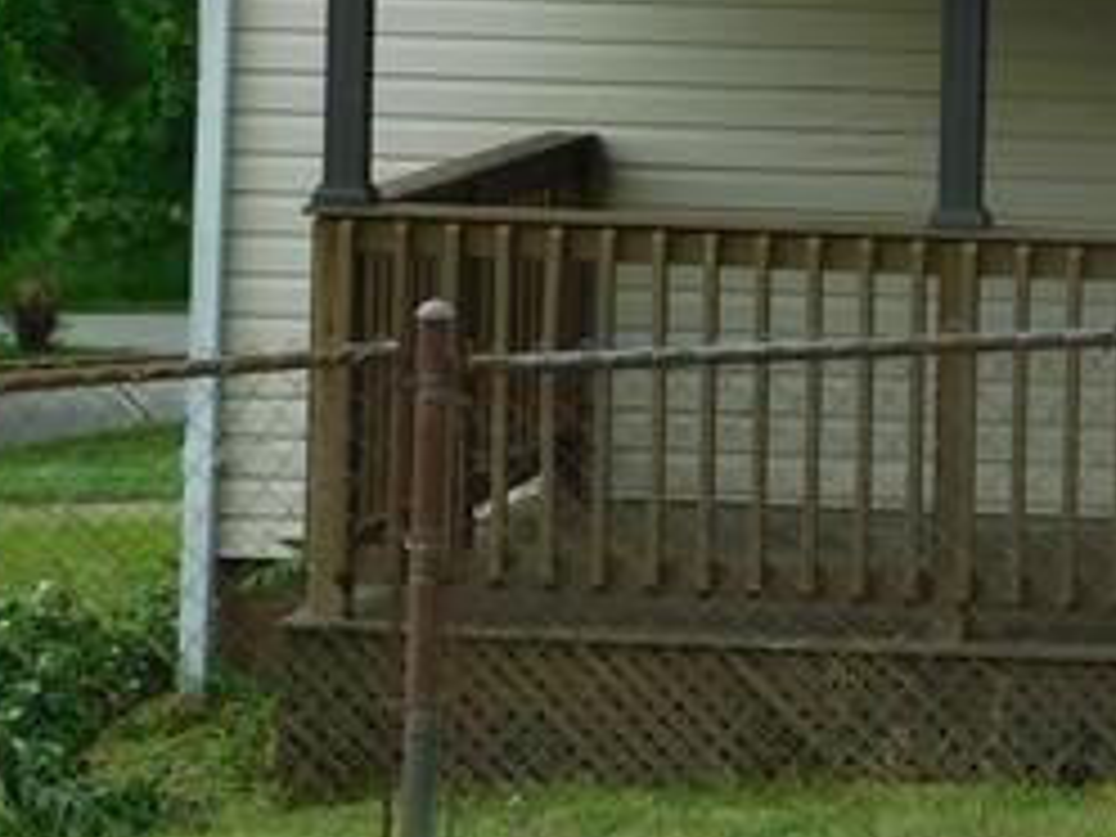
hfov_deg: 9.0
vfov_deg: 7.0
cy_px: -27
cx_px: 1948
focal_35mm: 211
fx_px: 6803
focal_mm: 9
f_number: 3.8
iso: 125
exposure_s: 1/200
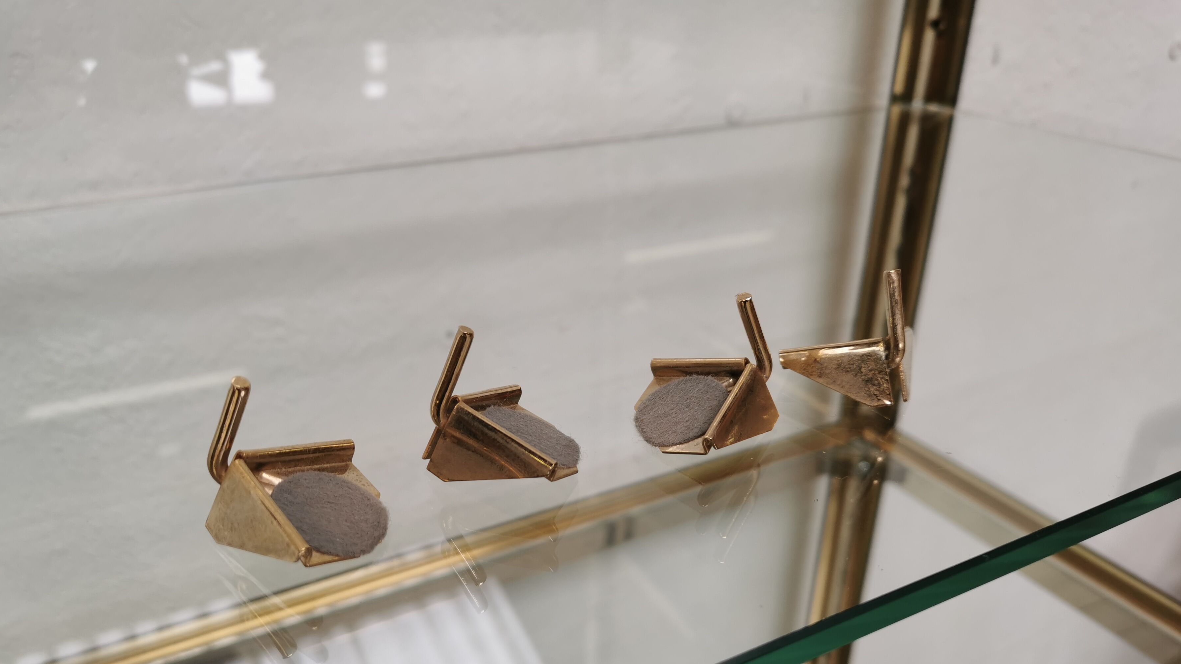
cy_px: 430
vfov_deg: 38.6
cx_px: 583
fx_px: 939
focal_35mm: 30
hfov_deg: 64.3
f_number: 1.8
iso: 50
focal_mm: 5.58
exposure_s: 1/148
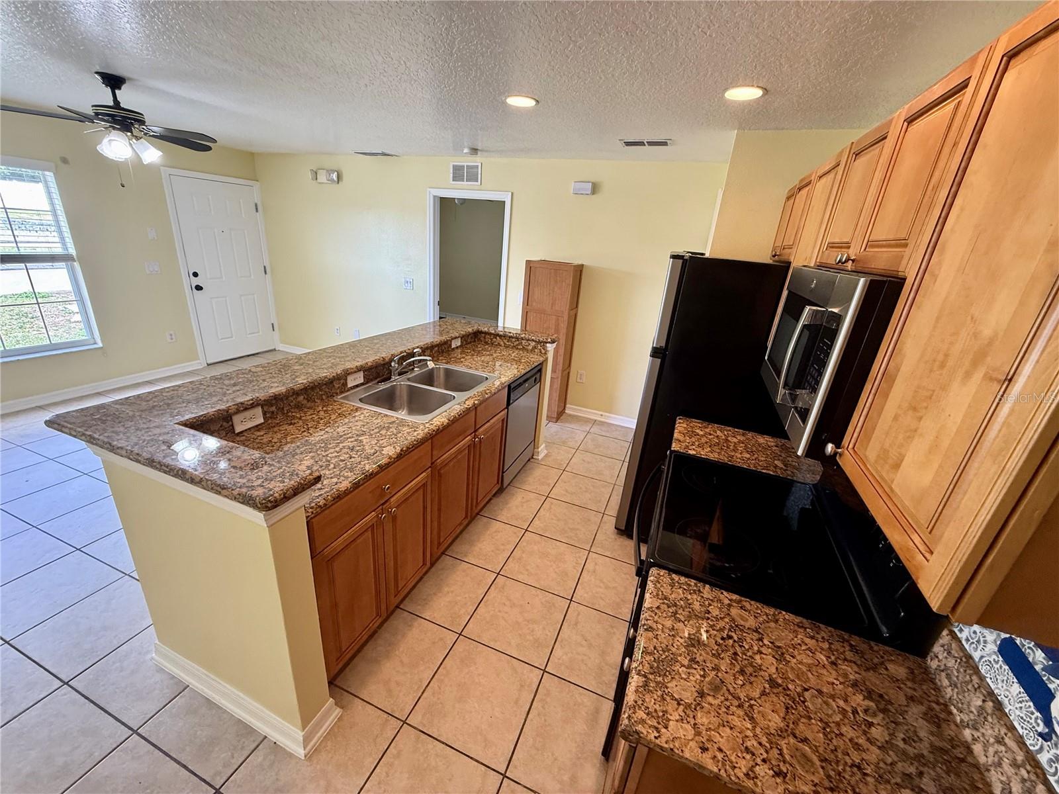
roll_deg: -4.5
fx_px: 428
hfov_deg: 102.1
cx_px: 530
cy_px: 397
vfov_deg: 85.7
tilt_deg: -19.6
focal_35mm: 14
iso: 250
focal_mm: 2.22
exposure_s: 1/120
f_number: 2.2
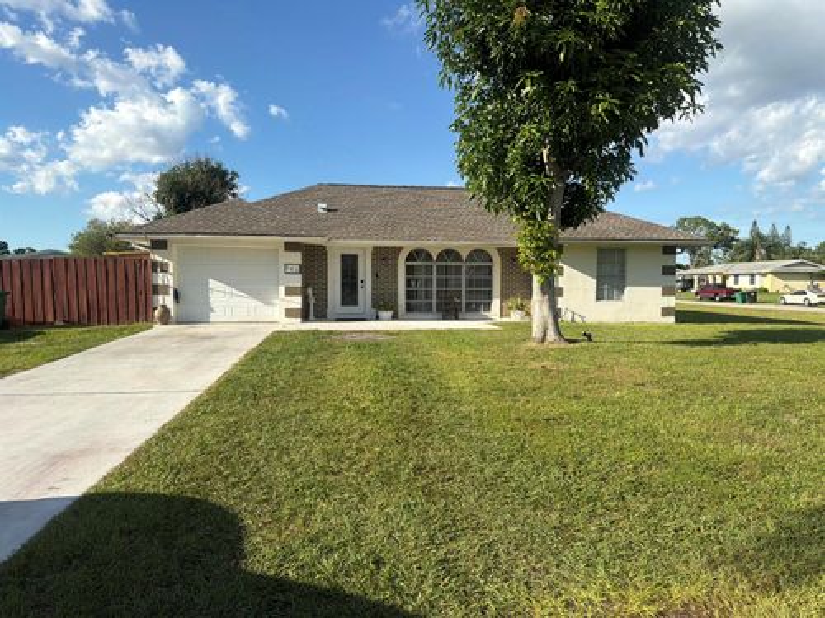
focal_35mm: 24
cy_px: 309
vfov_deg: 56.8
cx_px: 412
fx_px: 572
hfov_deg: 71.6
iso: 80
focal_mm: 6.76
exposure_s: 1/4673
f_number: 1.78
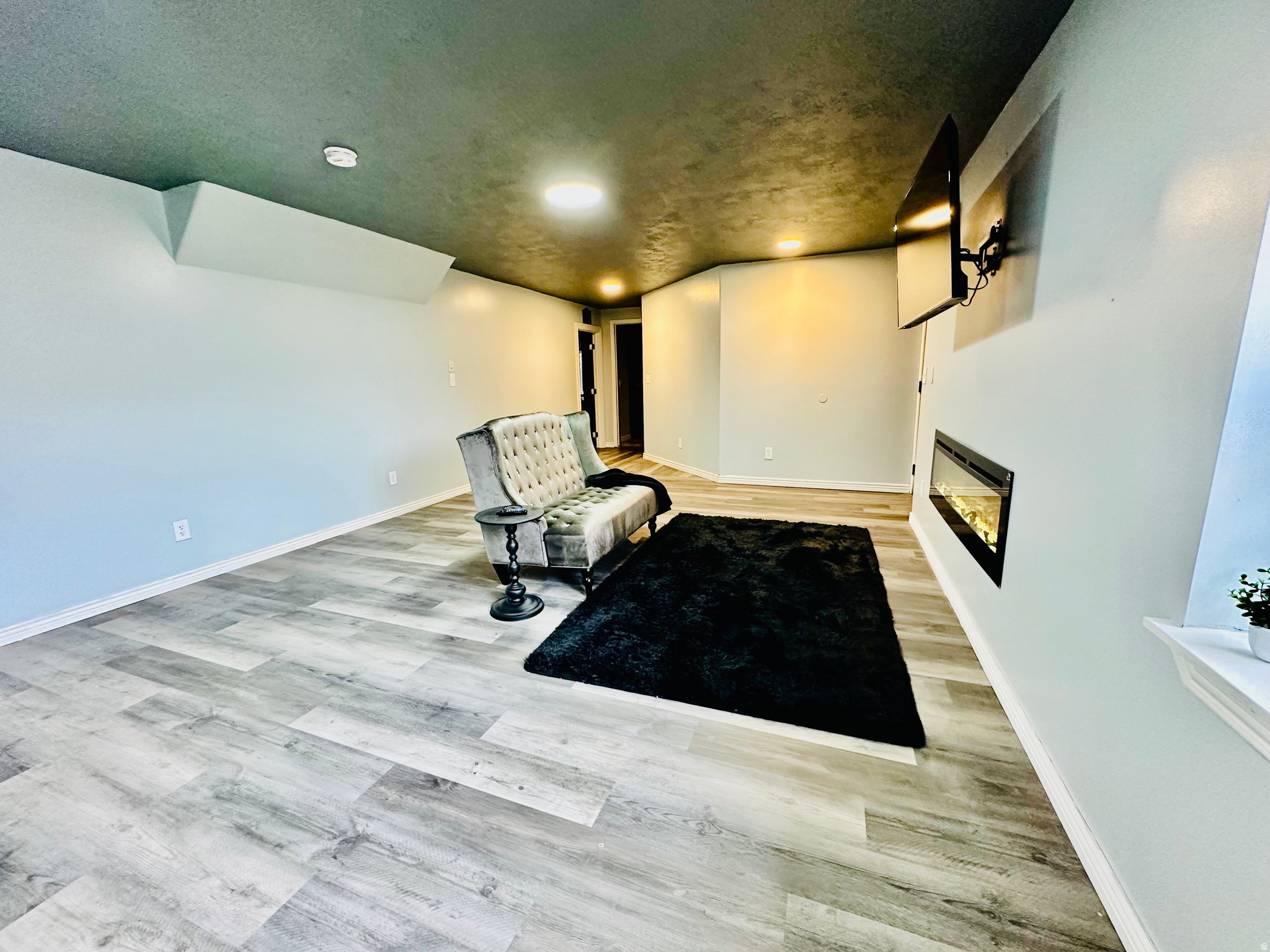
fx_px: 514
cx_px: 635
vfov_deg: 85.7
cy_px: 476
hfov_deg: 102.1
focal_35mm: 14
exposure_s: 1/60
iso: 400
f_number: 2.2
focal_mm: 2.22
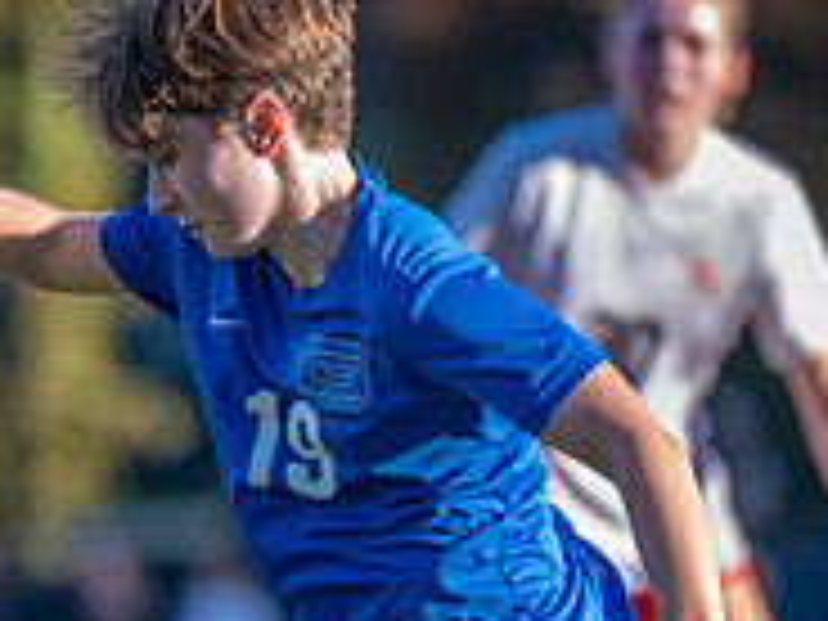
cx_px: 395
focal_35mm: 807
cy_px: 689
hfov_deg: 2.5
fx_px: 19303
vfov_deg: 1.8
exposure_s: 1/3200
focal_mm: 200
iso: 800
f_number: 2.8
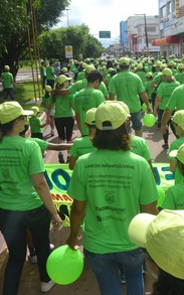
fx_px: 377
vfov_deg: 42.7
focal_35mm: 47
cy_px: 148
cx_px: 153
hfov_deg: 26.8
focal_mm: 20
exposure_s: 1/250
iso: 100
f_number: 8
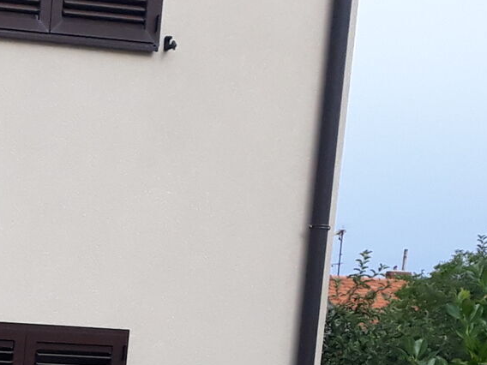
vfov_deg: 10.3
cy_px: 719
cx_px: -580
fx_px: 1871
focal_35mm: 133
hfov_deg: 12.5
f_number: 1.7
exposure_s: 1/673
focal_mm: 3.71
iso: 40
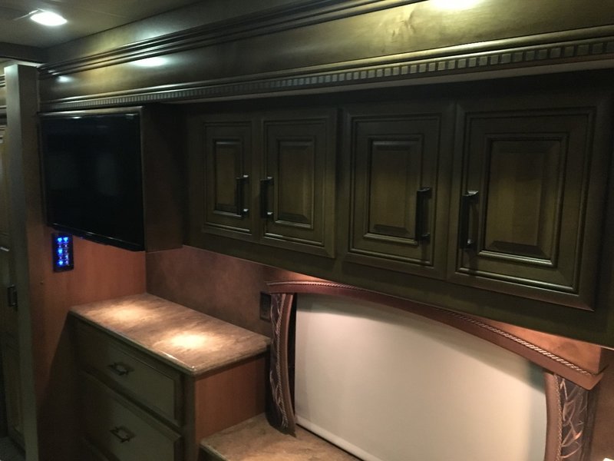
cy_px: 230
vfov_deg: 48.2
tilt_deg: -7.5
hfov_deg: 61.7
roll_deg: -1.8
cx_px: 307
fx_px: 514
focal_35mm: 29
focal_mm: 4.15
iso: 320
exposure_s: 1/15
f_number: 2.2
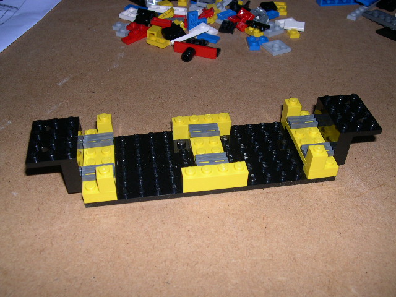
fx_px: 435
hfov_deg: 49.0
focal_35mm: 38
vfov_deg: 37.7
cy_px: 148
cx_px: 198
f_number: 7.6
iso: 100
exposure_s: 1/60
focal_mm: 8
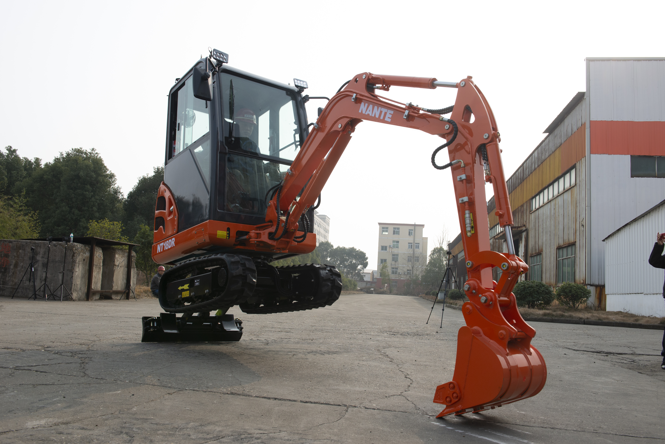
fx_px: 573
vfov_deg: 42.4
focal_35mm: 31
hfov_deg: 60.3
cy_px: 222
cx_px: 332
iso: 500
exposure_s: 1/750
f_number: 9.5
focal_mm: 31
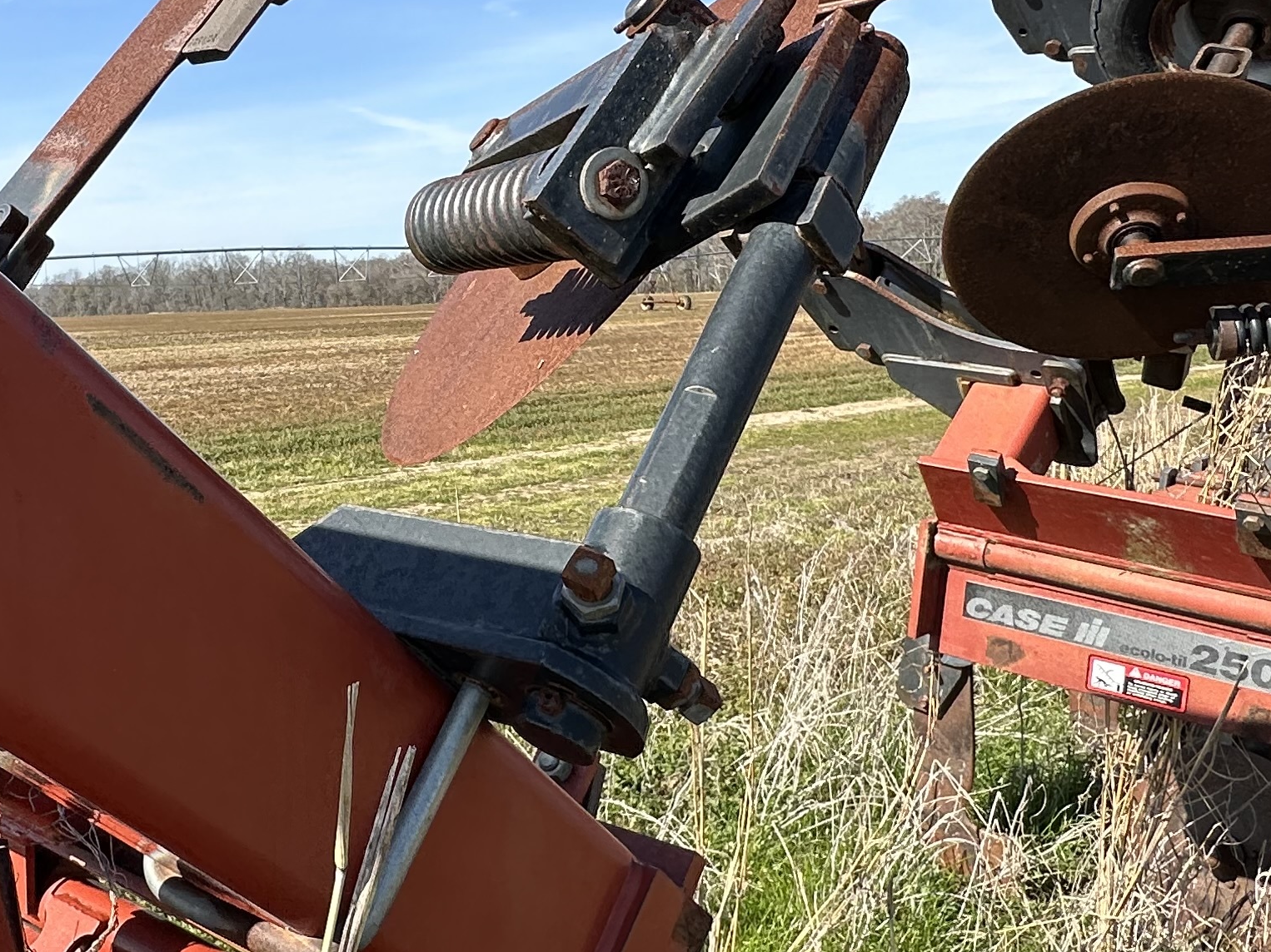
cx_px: 402
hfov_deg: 49.1
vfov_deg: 38.6
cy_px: 456
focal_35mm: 37
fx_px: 1358
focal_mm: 2.22
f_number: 2.2
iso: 50
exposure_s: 1/1195
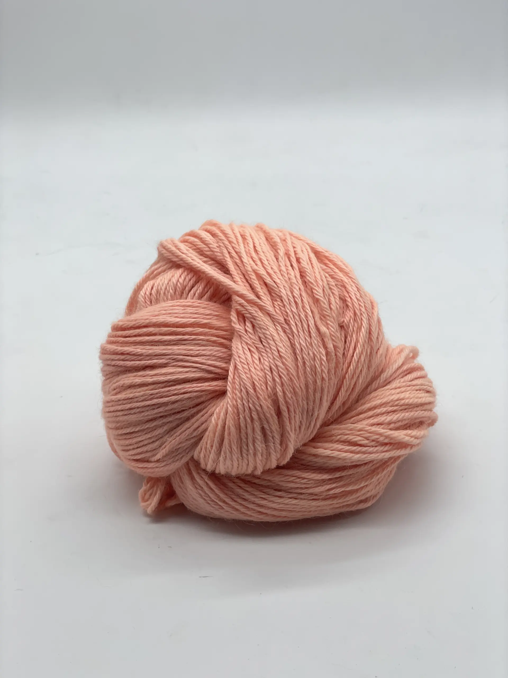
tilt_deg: -27.2
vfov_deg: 36.8
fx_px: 1017
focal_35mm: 52
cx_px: 254
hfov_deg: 28.0
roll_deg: +3.7
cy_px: 339
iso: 32
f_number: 2
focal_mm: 6
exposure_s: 1/277
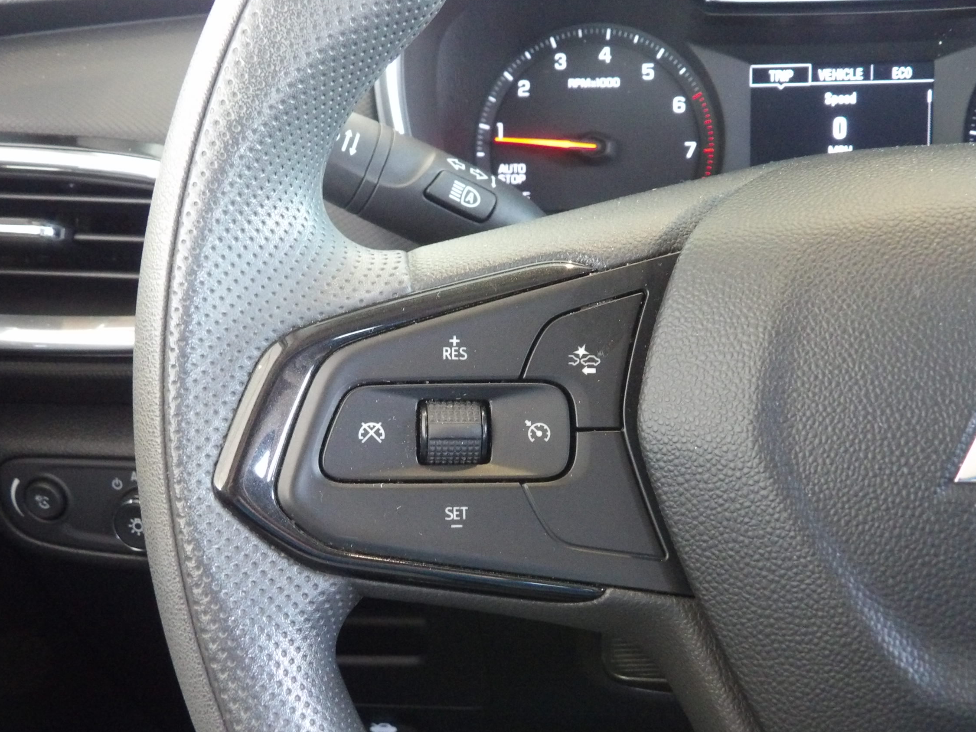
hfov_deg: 49.0
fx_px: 1071
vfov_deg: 37.7
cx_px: 483
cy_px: 388
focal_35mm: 38
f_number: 3.6
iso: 800
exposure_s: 1/12
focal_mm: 5.9
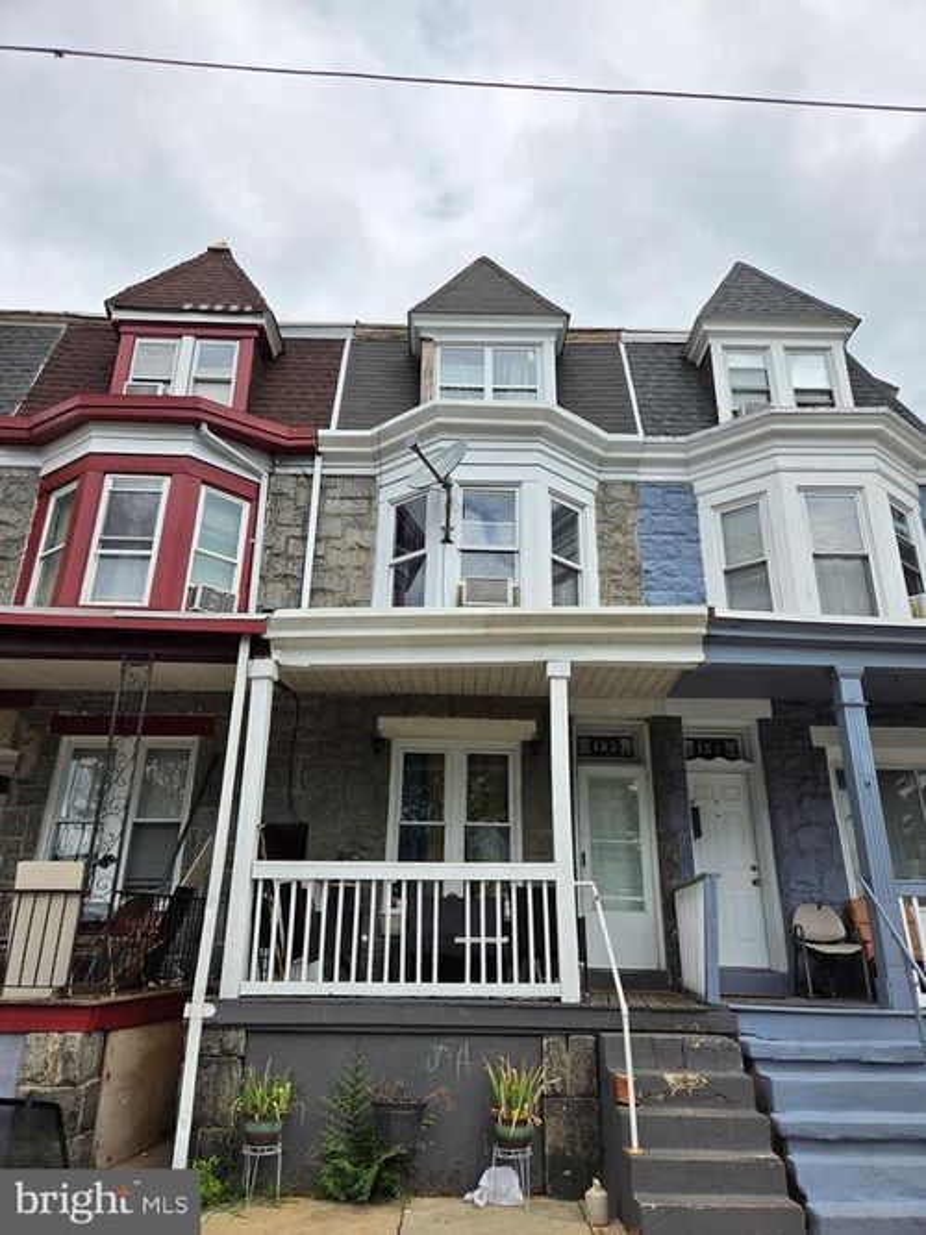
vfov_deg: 73.9
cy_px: 618
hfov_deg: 58.9
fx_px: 821
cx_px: 463
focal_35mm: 23
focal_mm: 5.4
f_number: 1.8
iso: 80
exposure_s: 1/6618
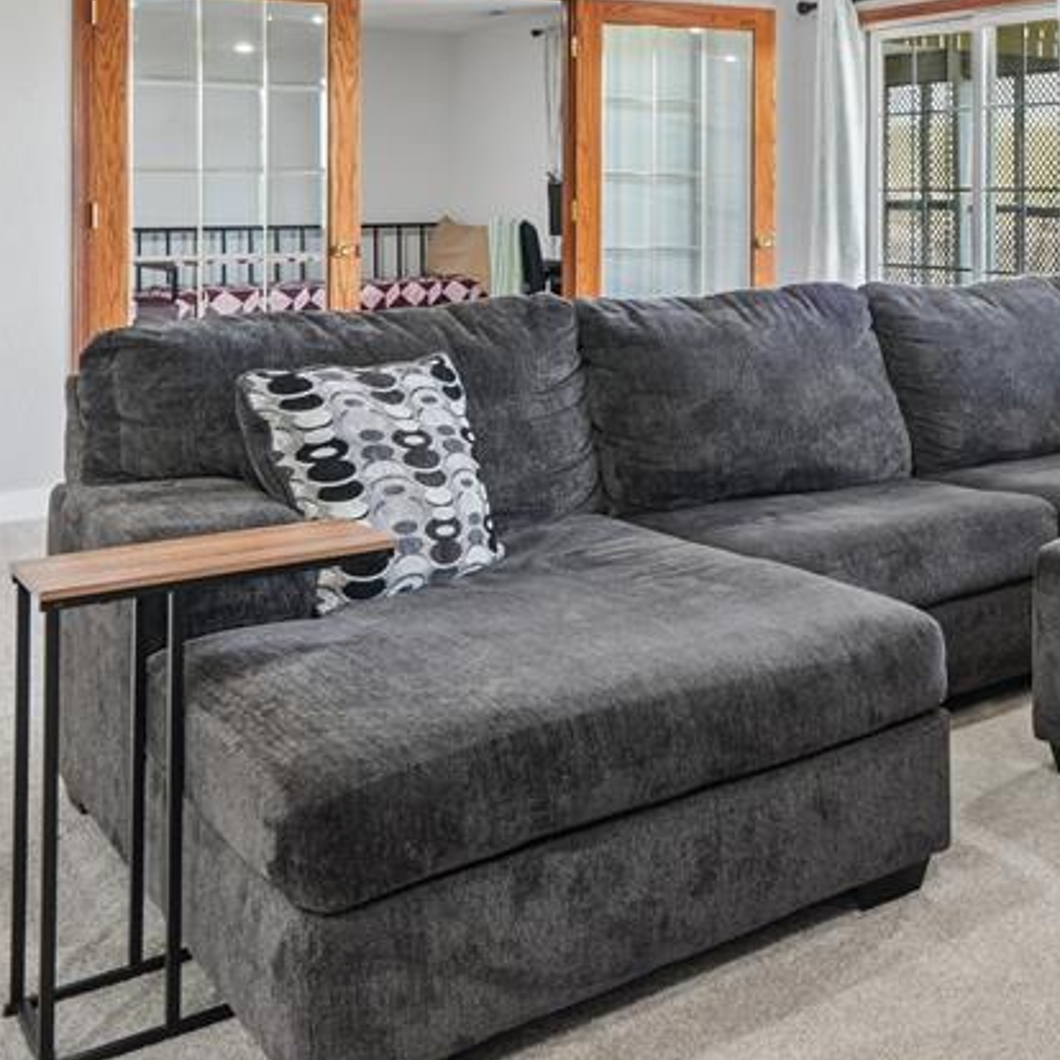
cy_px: 170
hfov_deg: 36.8
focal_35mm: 42
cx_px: 1001
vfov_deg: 38.1
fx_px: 1455
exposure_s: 1/6
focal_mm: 16
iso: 400
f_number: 10
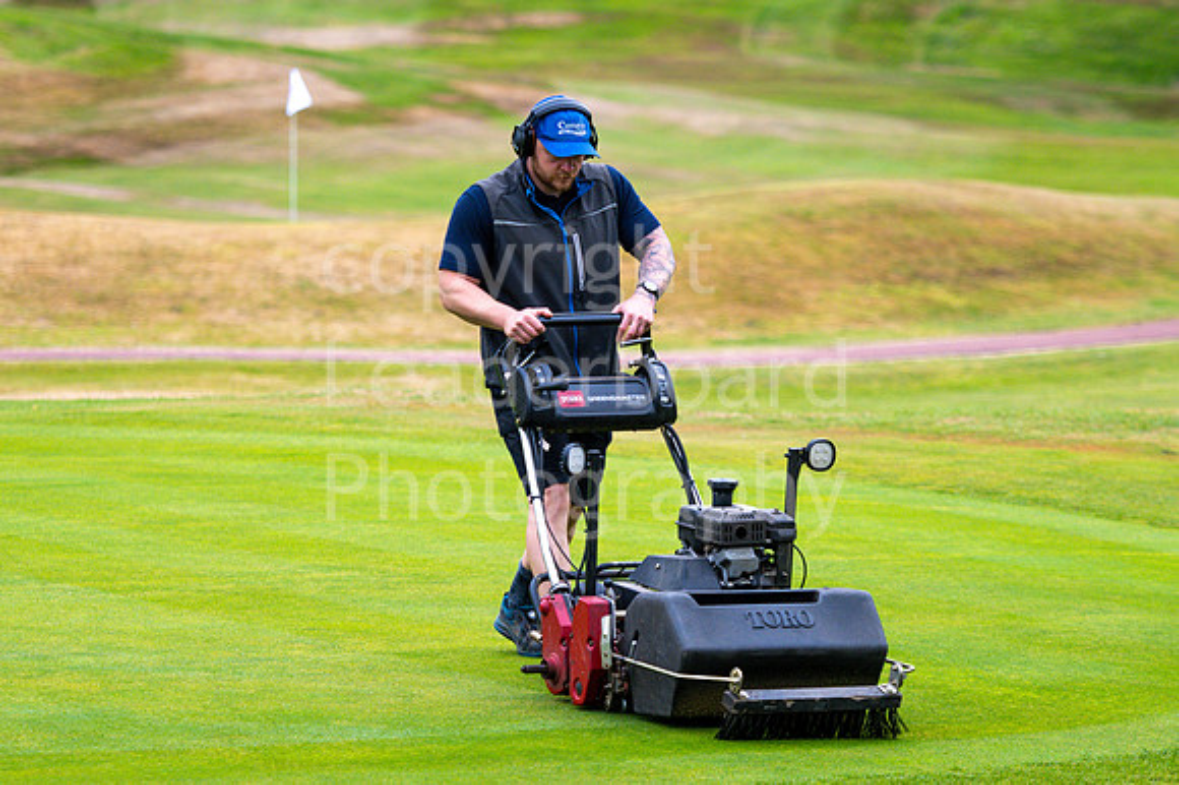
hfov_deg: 10.5
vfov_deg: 7.0
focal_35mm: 196
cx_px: 603
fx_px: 6421
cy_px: 408
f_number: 3.2
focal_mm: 120
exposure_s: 1/320
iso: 400
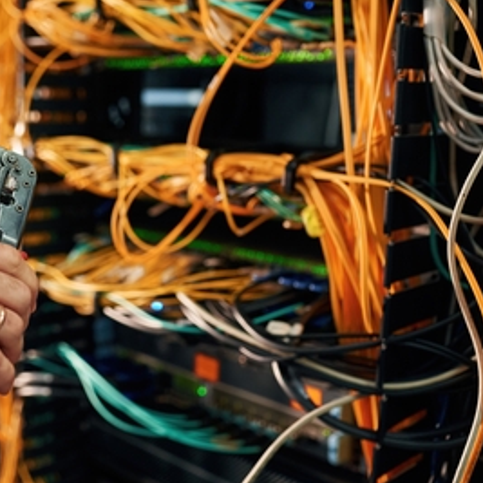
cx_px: 81
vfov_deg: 33.4
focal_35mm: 51
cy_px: 245
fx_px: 805
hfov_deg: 32.3
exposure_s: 1/200
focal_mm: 35
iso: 1600
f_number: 2.8
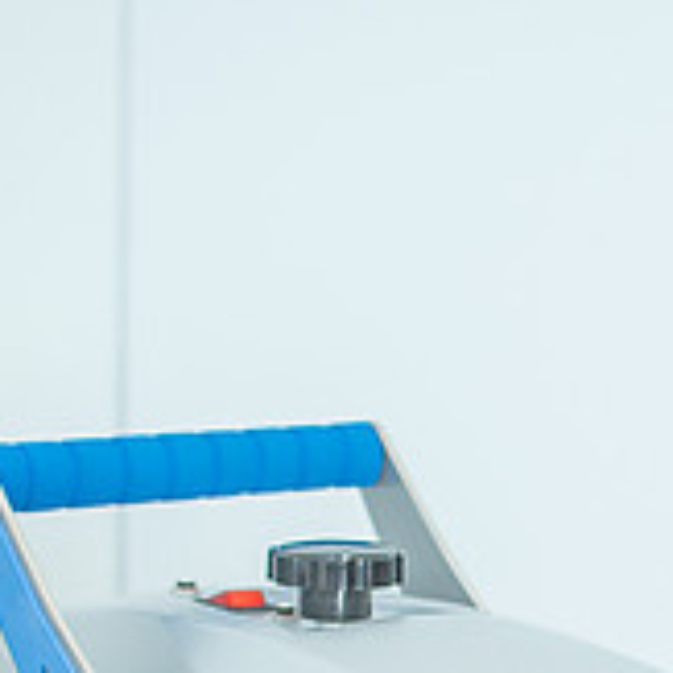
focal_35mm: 122
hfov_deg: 14.2
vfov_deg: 13.8
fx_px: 2684
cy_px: 846
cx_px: 549
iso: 100
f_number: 3.2
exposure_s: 1/200
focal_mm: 35
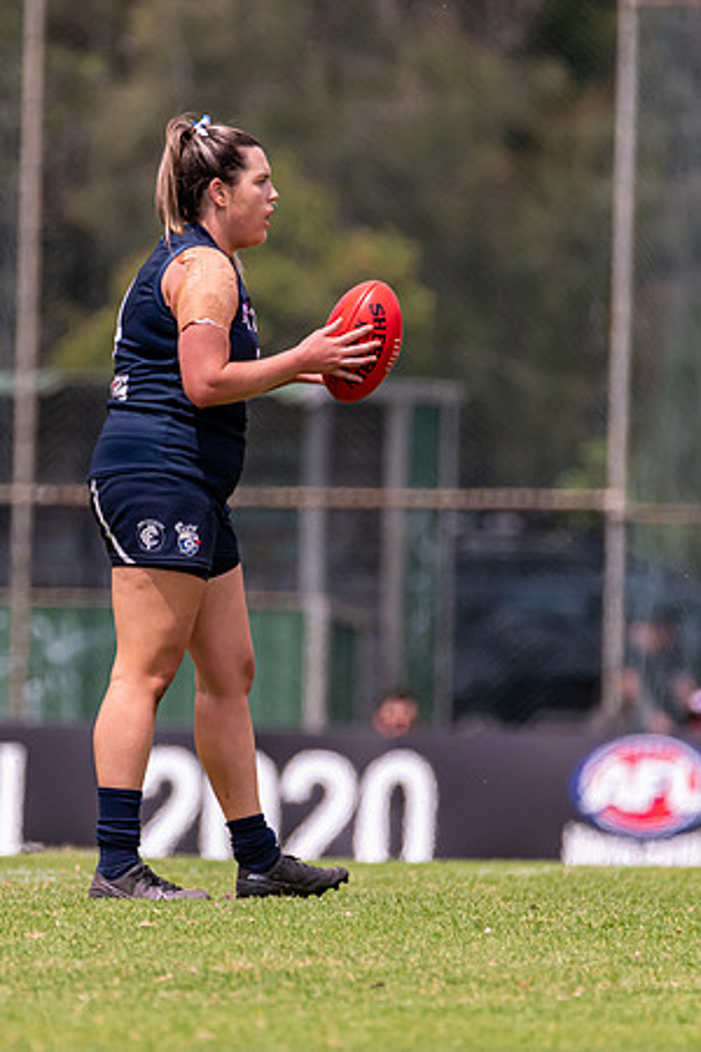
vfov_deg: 2.5
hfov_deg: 1.7
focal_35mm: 823
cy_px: 522
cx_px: 233
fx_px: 24033
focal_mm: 500
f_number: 6.3
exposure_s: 1/2500
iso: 800
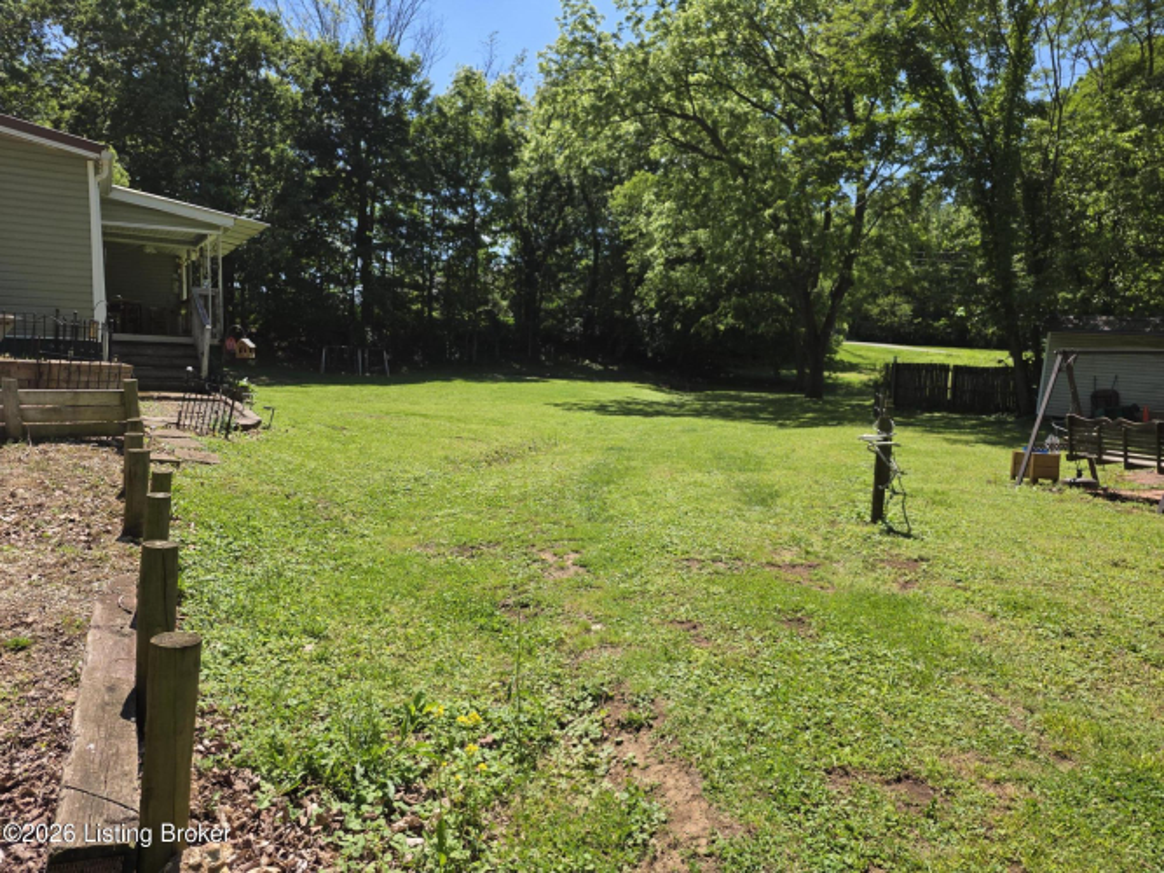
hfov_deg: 73.9
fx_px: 773
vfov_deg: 58.9
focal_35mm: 23
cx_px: 582
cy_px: 436
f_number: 1.7
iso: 80
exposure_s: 1/3972
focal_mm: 6.25
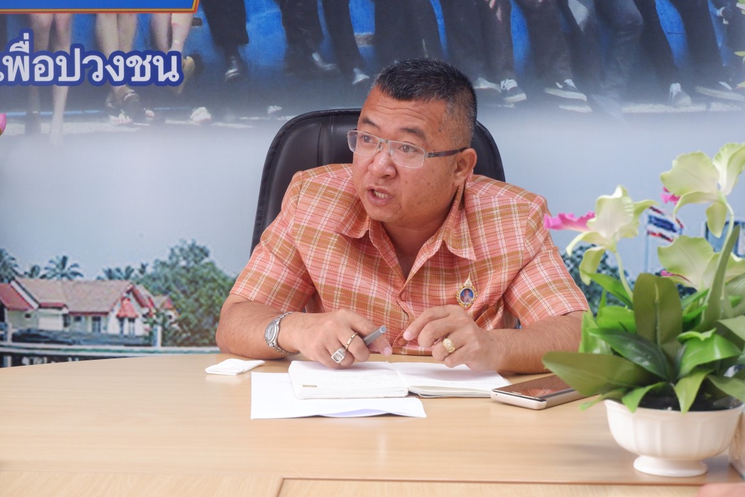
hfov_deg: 33.9
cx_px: 372
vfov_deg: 23.0
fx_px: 1221
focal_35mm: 59
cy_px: 248
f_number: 5.6
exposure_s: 1/85
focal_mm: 39.6
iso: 2000
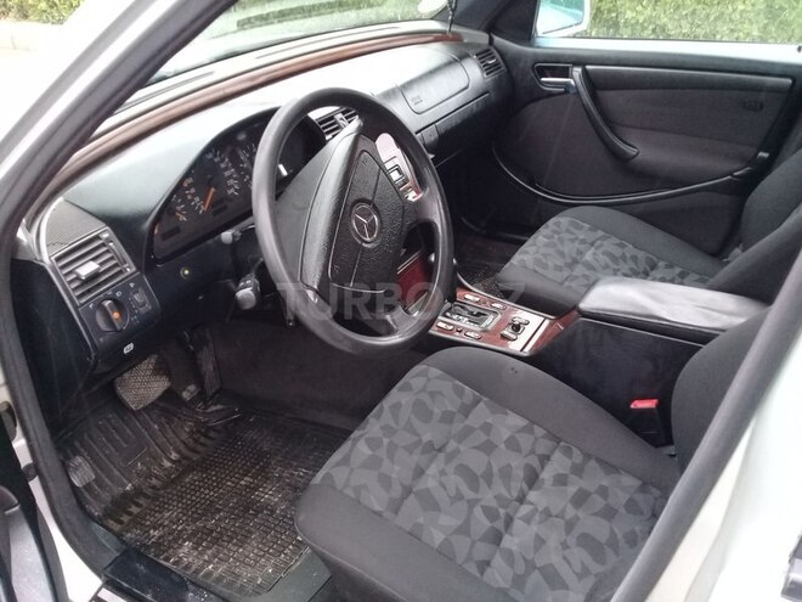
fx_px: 718
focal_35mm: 31
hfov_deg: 58.4
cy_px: 301
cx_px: 401
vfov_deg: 45.4
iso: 160
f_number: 2.2
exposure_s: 1/33
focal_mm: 3.3
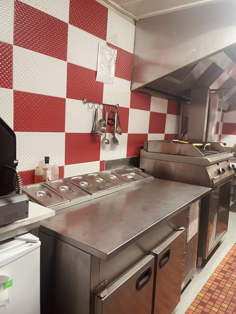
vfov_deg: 67.3
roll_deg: -3.3
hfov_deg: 53.1
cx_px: 118
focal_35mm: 26
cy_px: 157
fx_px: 236
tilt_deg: -8.7
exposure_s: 1/50
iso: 160
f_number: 1.6
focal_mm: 4.2
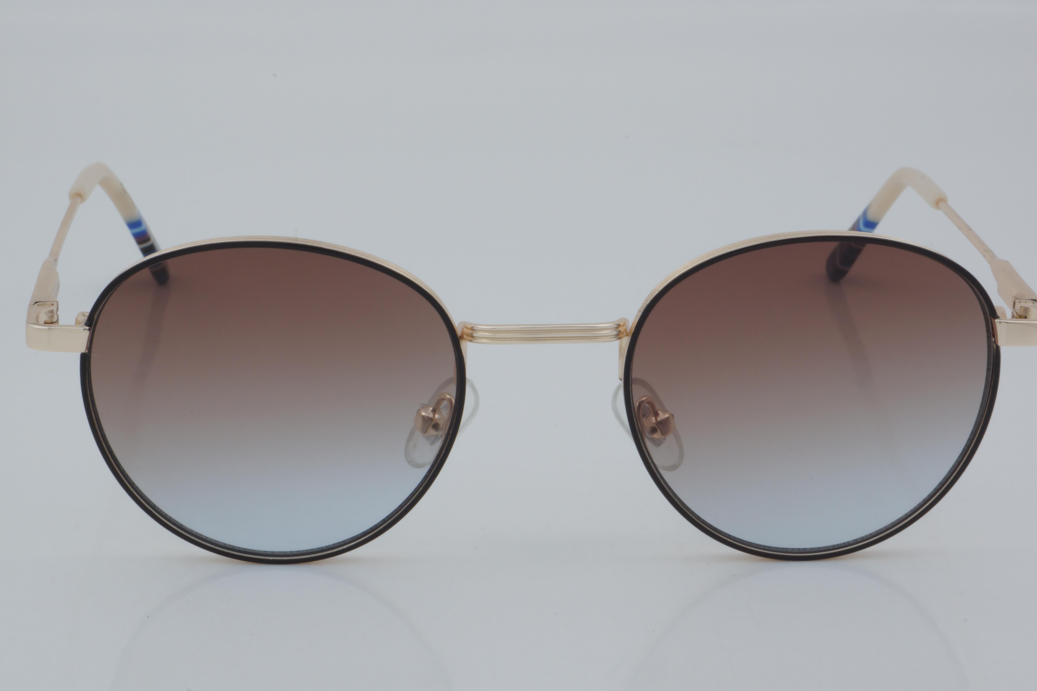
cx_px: 534
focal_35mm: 86
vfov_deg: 16.0
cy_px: 348
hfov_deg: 23.8
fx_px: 2463
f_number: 32
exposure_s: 1/4
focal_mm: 55
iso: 100
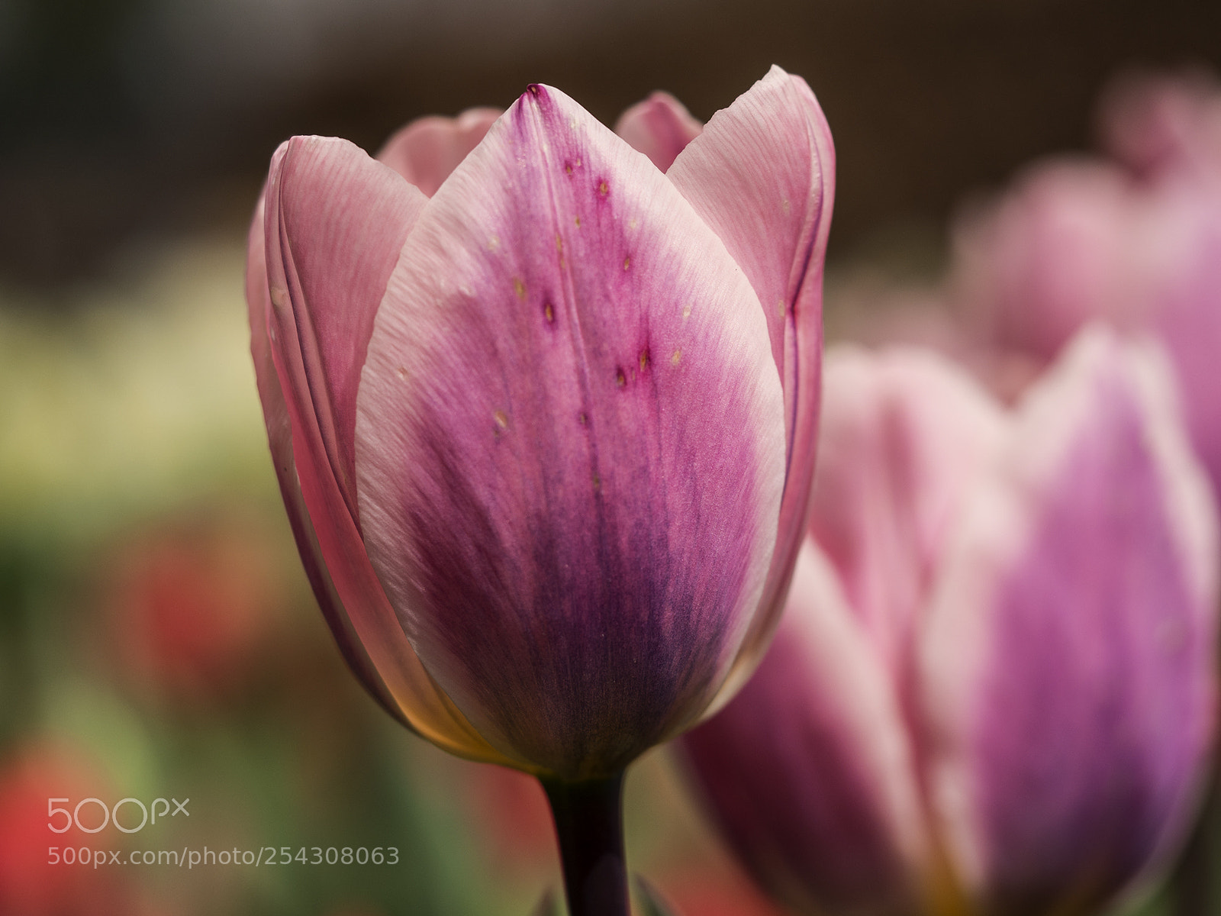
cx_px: 610
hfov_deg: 16.4
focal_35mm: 120
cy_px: 458
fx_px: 4233
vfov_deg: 12.3
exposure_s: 1/2000
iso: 200
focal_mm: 60
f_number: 2.8
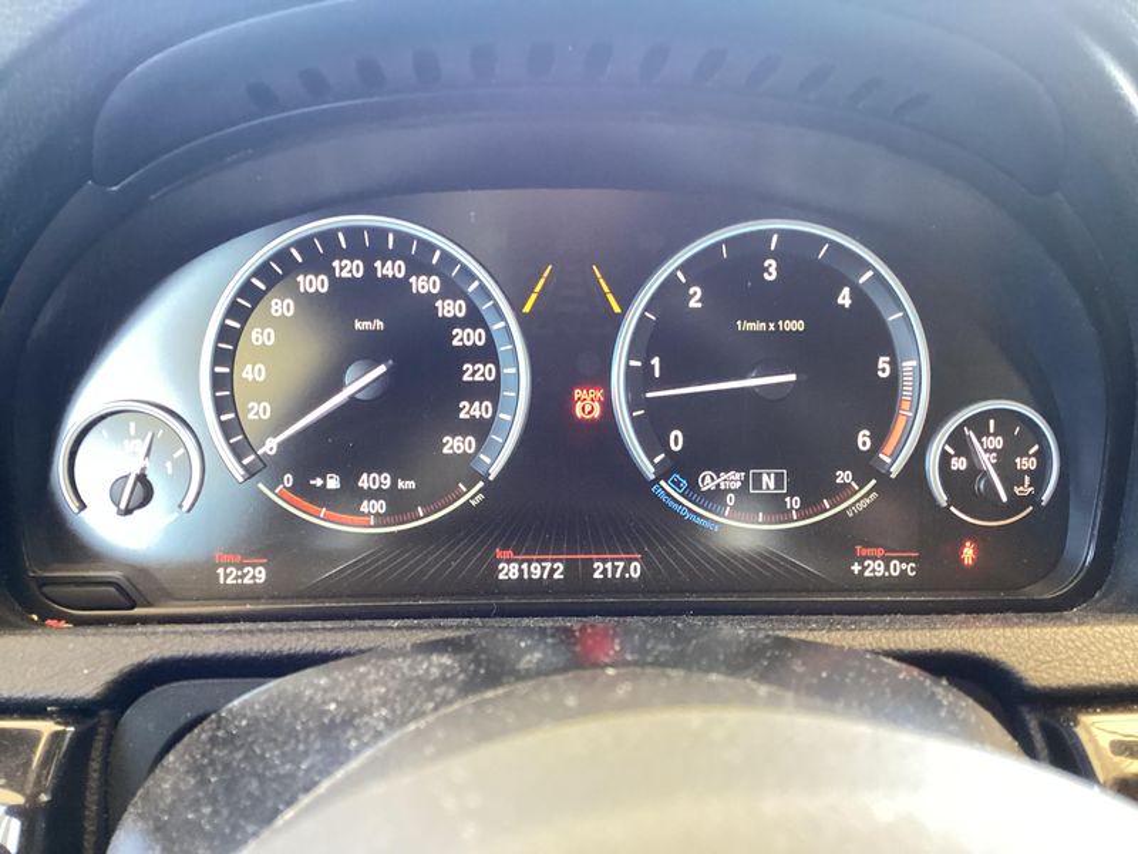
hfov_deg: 58.4
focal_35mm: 31
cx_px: 569
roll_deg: -0.3
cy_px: 427
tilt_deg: -22.0
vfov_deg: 45.4
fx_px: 1019
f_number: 2.4
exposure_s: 1/60
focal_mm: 3.3
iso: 200
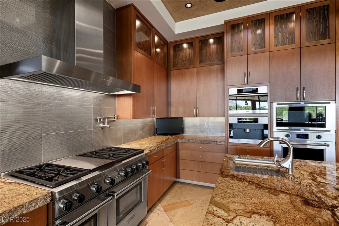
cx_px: 170
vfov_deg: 70.5
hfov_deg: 93.3
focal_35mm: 17
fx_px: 160
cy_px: 113
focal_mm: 17
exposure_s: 1/4
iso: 500
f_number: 8
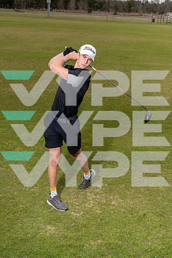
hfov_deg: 28.6
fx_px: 337
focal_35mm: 47
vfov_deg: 41.9
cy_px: 129
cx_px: 86
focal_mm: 47
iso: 160
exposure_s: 1/250
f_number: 9
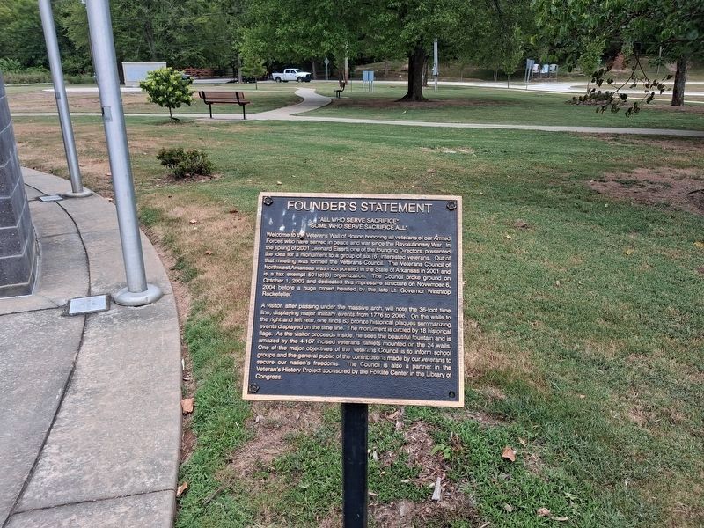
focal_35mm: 27
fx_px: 549
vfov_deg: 51.4
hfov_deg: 65.3
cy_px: 264
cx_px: 352
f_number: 1.8
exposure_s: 1/185
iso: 25
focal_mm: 4
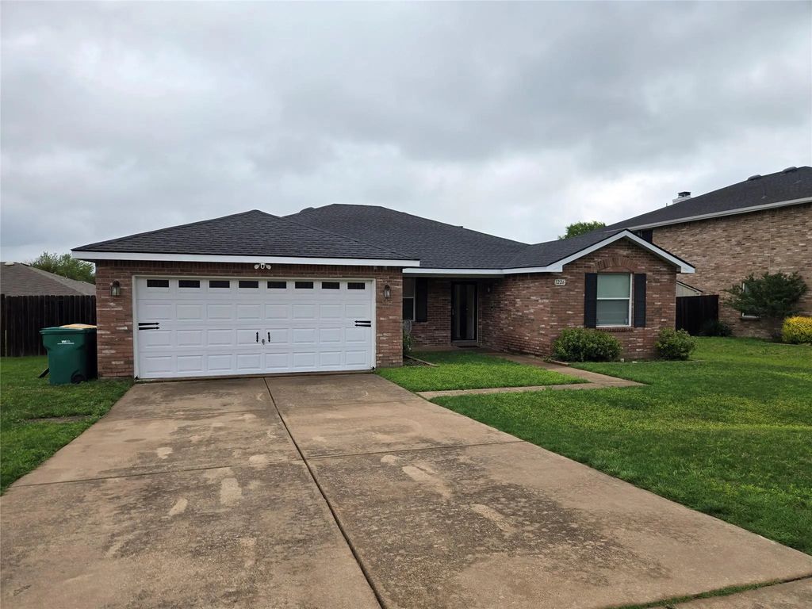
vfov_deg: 58.9
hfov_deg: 73.9
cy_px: 304
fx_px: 540
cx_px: 406
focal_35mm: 23
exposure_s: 1/981
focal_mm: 5.4
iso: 25
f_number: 1.8
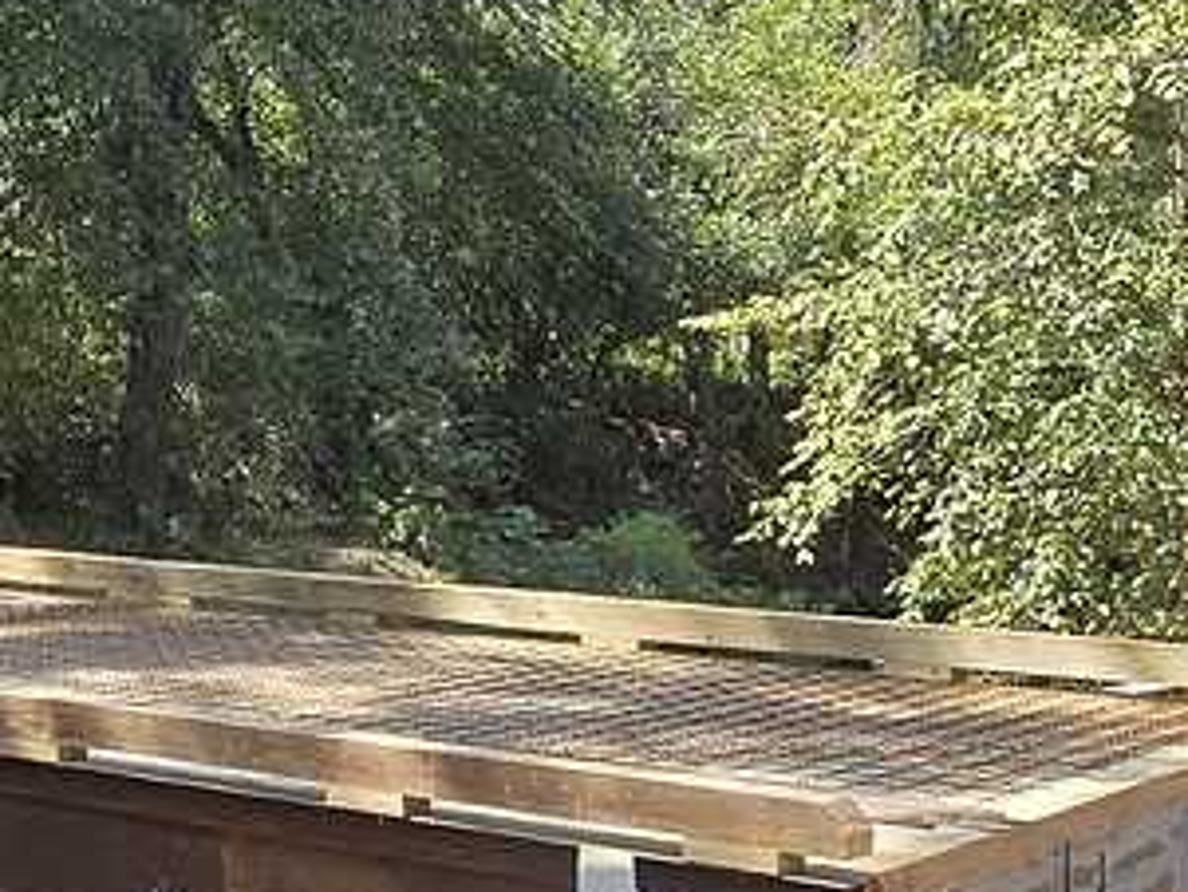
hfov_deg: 27.4
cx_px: 189
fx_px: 2369
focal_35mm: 69
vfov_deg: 20.7
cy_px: 856
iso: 50
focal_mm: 2.2
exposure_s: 1/722
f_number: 2.2
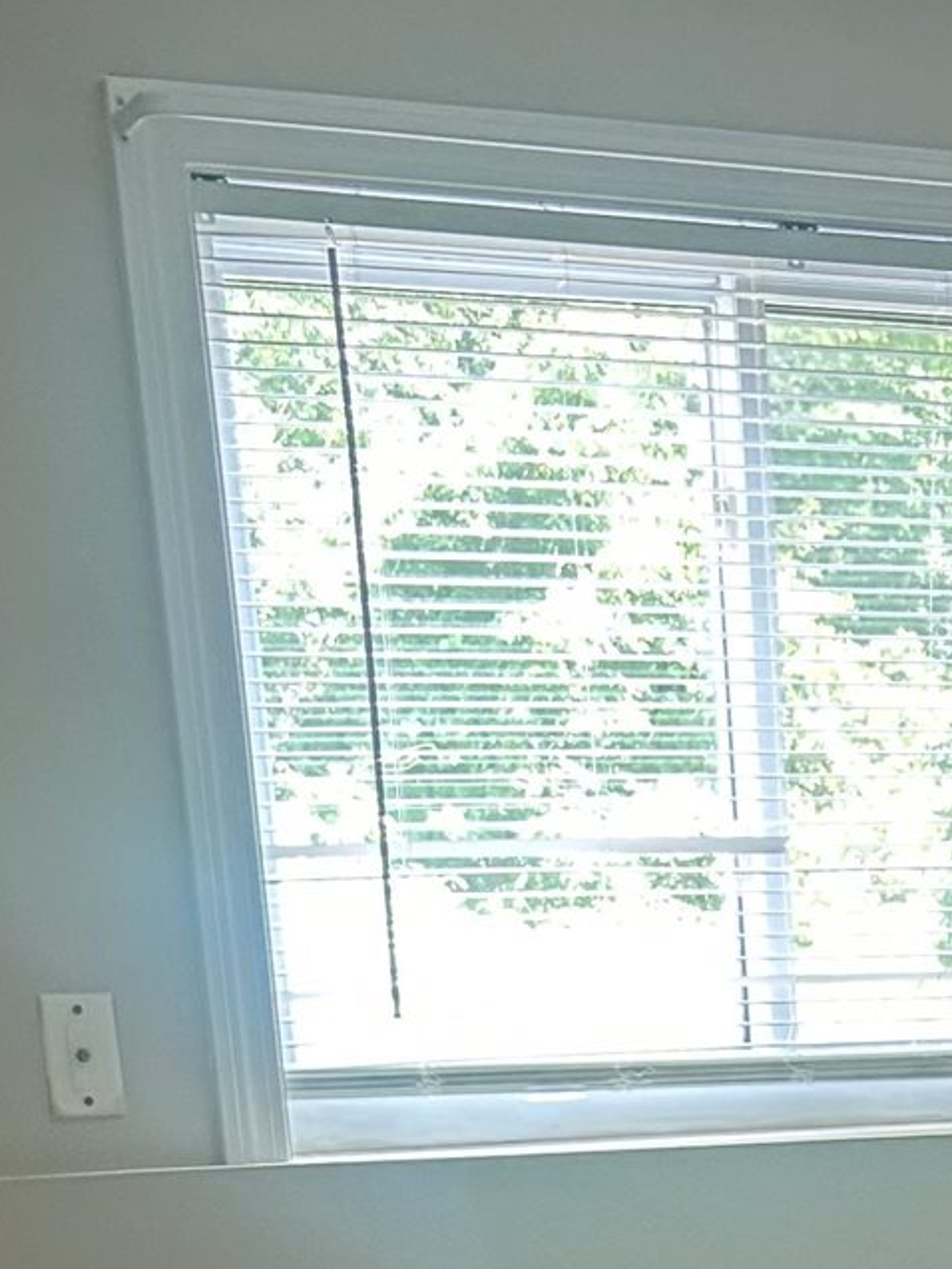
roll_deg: +0.4
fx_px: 3446
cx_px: 1133
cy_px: 2076
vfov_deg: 17.9
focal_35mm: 94
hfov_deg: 15.2
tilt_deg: -19.5
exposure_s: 1/60
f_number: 1.5
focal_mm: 5.7
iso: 160
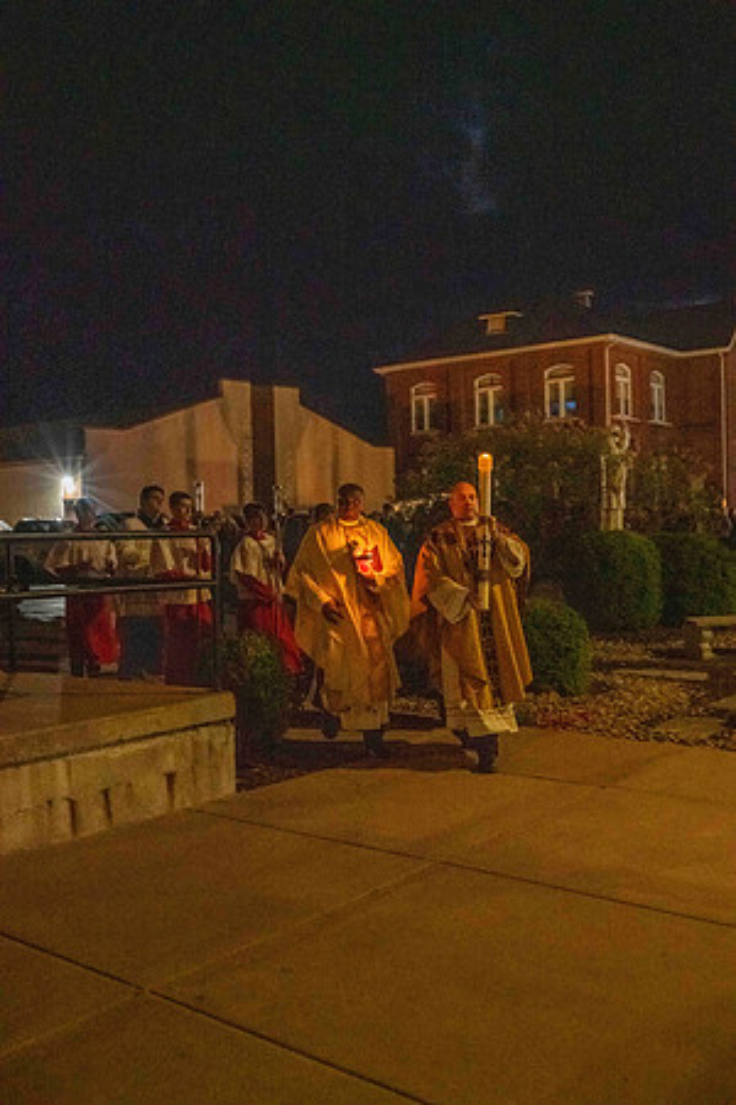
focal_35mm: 36
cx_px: 368
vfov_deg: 53.1
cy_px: 552
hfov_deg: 36.9
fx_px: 1104
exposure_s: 1/40
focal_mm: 36
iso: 8000
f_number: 6.3
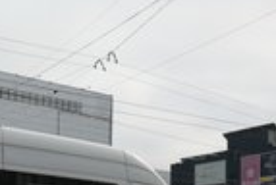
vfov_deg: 19.3
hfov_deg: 29.8
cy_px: 219
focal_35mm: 67
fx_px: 515
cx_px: 183
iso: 100
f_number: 4
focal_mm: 24
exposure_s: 1/60
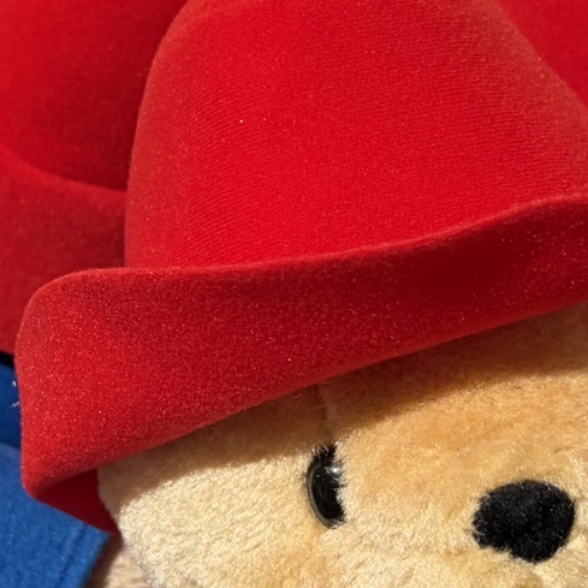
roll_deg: +3.3
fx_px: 1806
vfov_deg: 18.4
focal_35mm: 94
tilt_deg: -17.5
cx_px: 341
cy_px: 177
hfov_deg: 18.5
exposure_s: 1/100
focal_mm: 5.96
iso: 125
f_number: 1.6
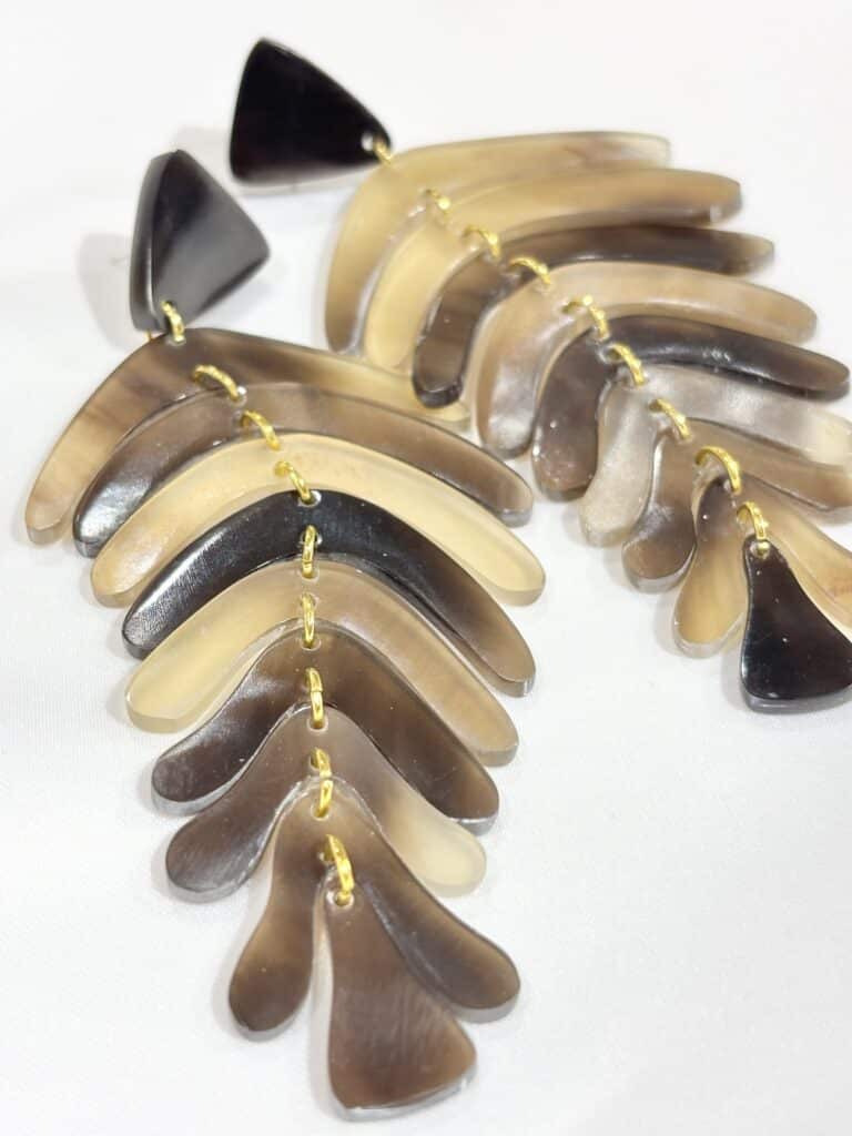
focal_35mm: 52
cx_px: 426
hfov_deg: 28.0
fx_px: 1706
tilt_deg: -43.2
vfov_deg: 36.8
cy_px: 568
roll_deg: +6.0
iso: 32
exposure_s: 1/100
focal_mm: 5.96
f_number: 1.6
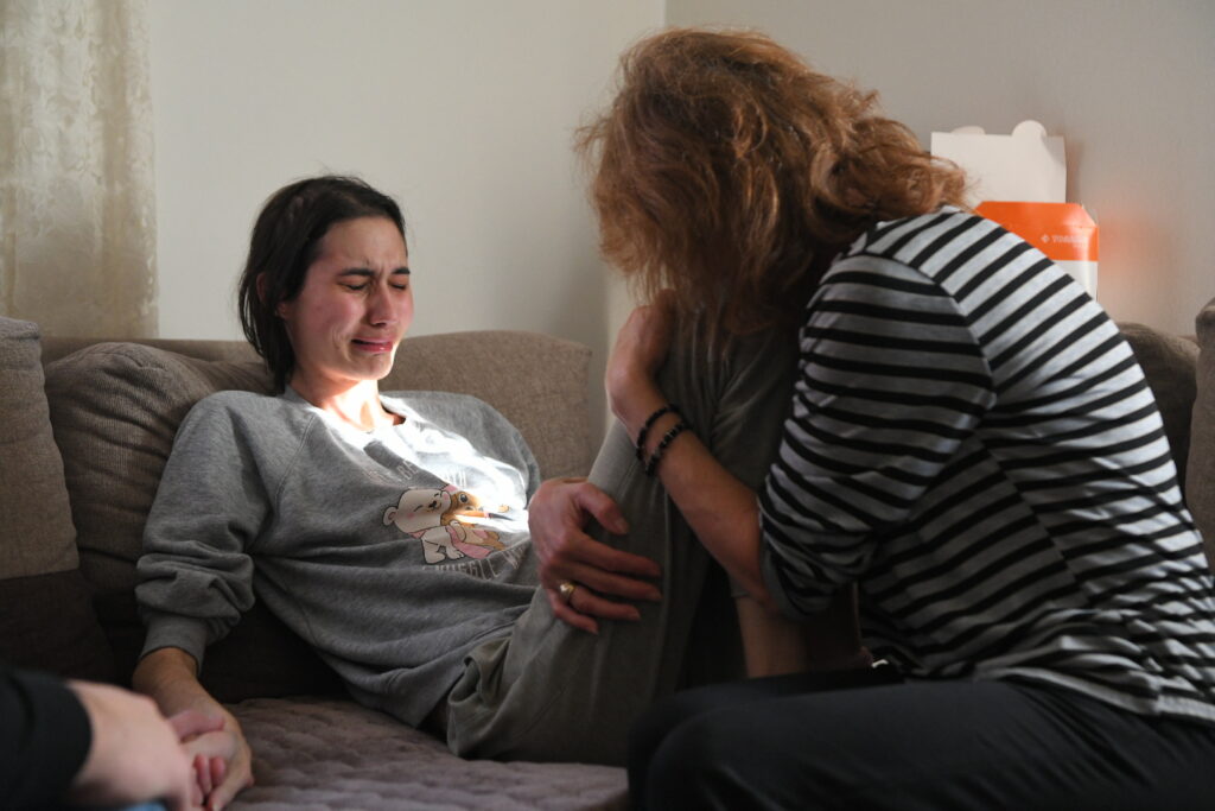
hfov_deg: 33.4
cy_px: 406
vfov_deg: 22.6
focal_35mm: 60
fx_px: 2025
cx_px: 608
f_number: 4
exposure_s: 1/400
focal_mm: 60
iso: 4000
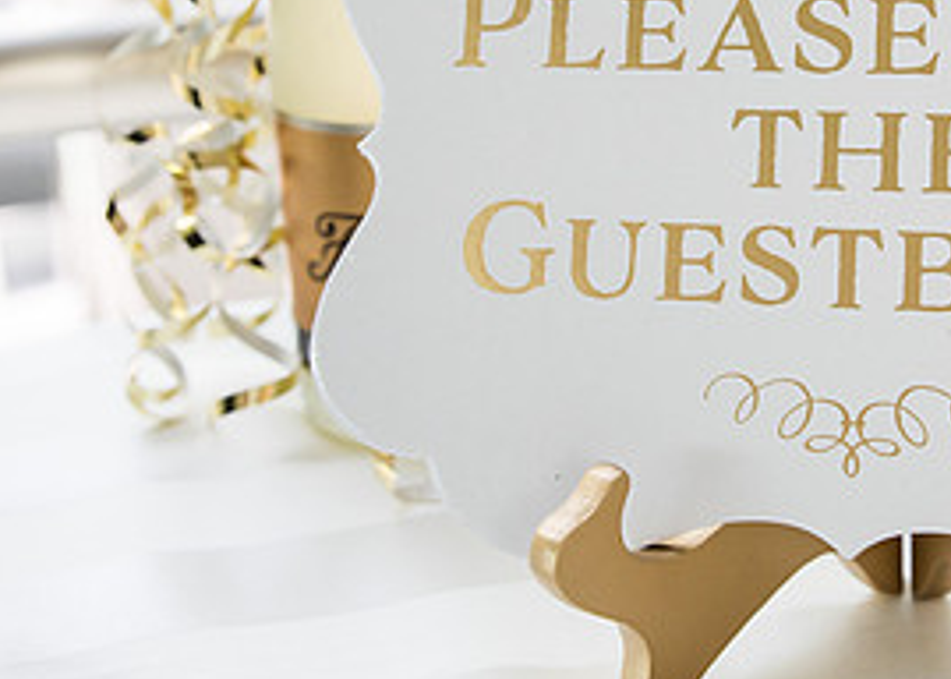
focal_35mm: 80
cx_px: 816
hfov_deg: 24.3
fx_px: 2160
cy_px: 34
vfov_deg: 17.5
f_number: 4
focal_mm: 35
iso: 220
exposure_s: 1/100
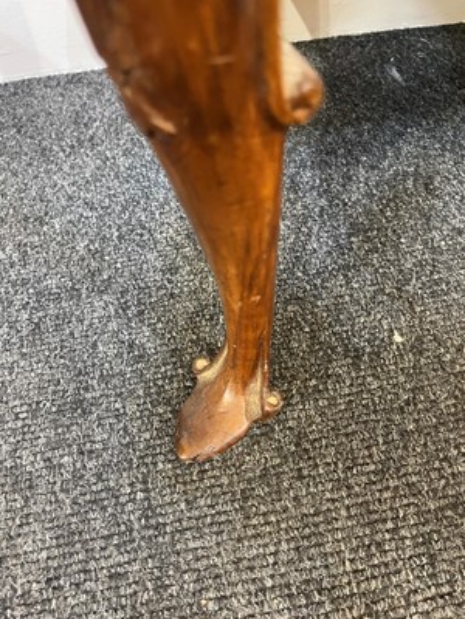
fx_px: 466
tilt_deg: -53.1
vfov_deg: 67.3
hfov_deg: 53.1
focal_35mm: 26
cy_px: 310
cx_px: 232
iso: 400
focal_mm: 5.1
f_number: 1.6
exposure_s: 1/33
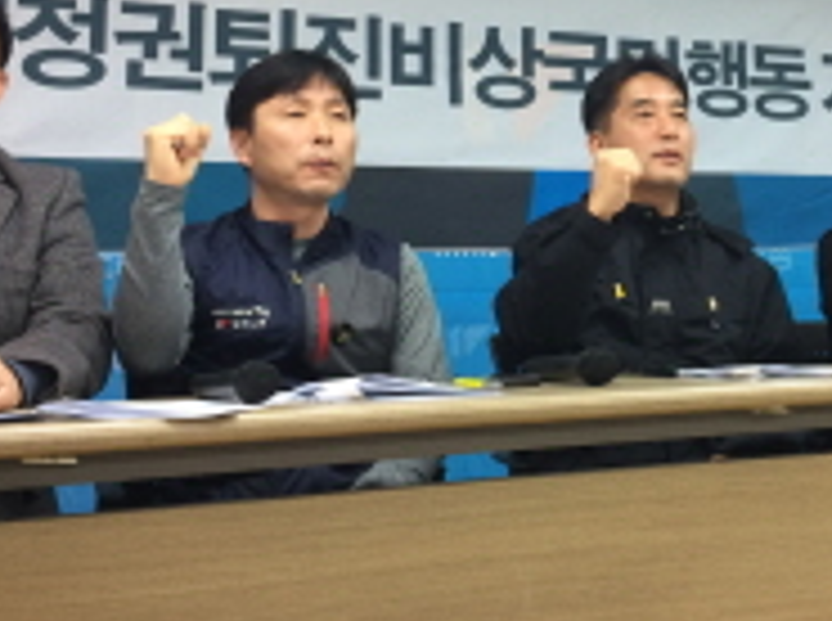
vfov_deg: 25.9
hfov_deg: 34.4
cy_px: 99
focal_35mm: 55
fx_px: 1319
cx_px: 612
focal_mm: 4.15
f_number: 2.2
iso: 80
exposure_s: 1/30
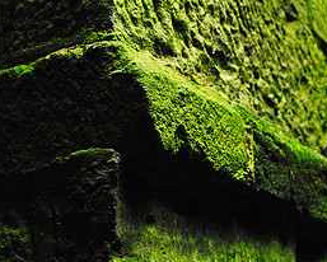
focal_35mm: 69
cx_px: 146
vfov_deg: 21.6
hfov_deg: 27.5
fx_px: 668
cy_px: 244
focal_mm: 28
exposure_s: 1/250
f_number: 4.5
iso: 3200
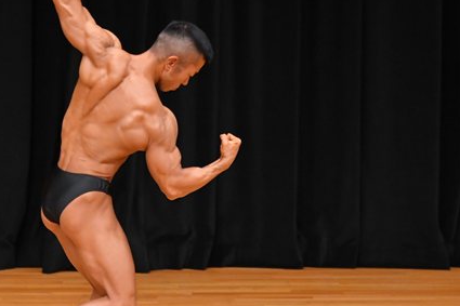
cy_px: 197
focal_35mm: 492
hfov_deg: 4.2
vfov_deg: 2.8
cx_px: 85
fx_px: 6284
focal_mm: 180
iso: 4000
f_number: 5.6
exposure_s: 1/400
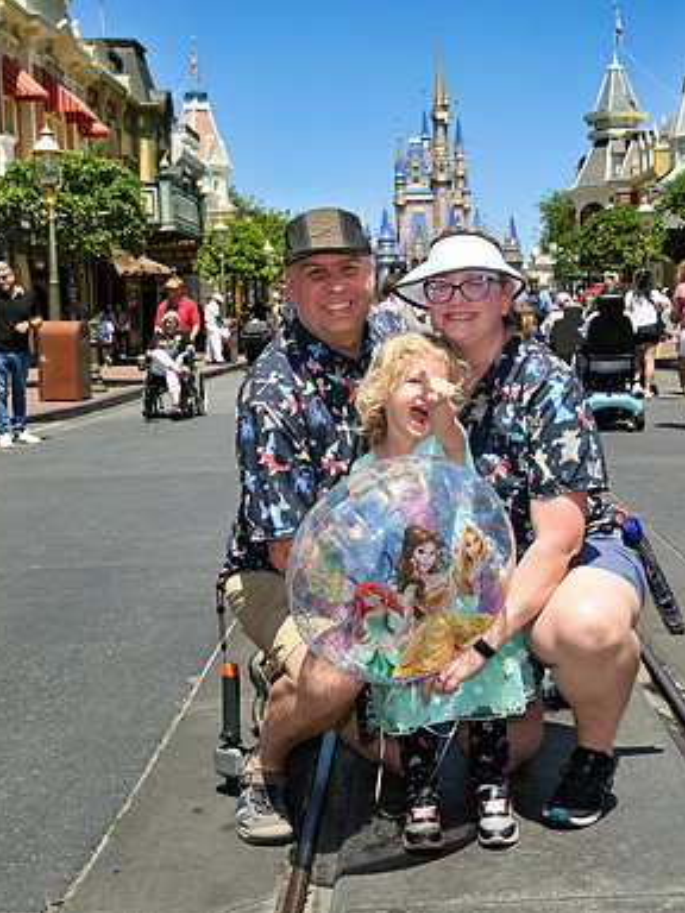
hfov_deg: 32.0
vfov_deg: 42.1
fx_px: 1187
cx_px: 431
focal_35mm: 45
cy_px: 458
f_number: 9
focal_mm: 21
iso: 100
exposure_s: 1/250
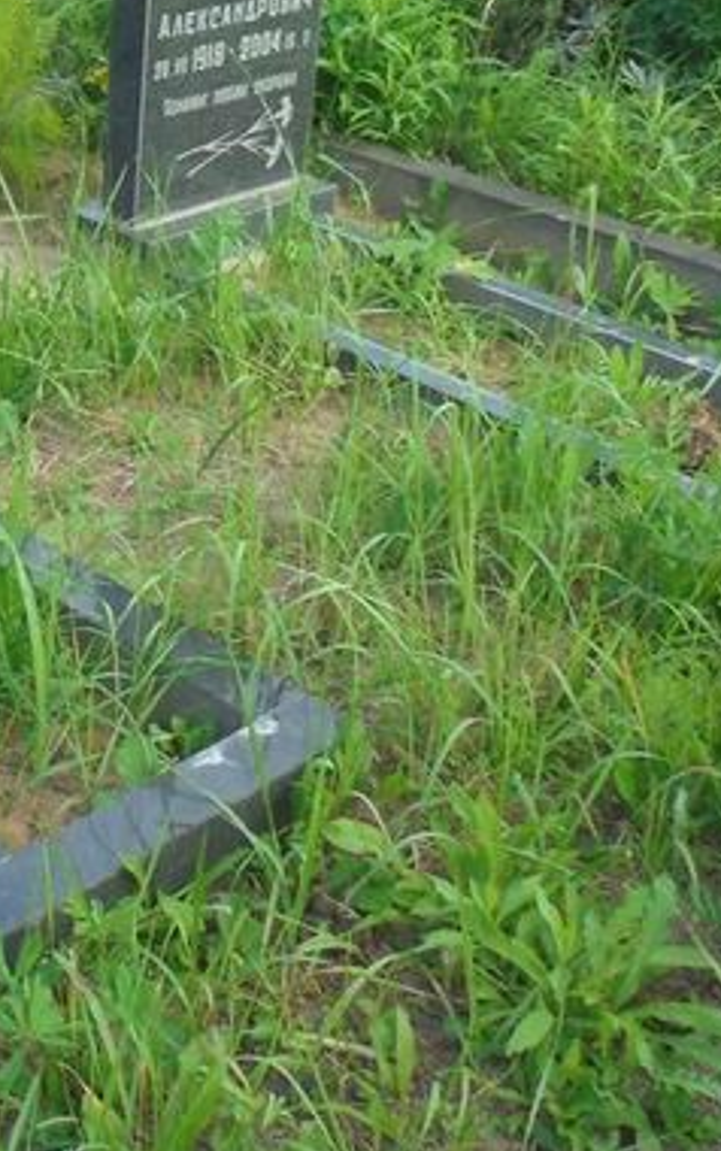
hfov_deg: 21.4
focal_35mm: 58
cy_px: 327
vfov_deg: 34.5
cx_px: -36
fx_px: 1821
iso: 200
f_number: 3.5
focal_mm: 4.6
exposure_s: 1/250
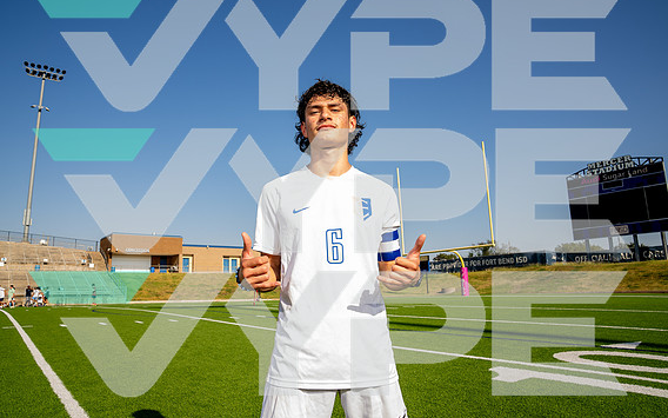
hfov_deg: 72.5
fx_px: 455
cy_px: 191
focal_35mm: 25
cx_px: 332
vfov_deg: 49.2
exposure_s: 1/125
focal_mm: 24
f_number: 7.1
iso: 50
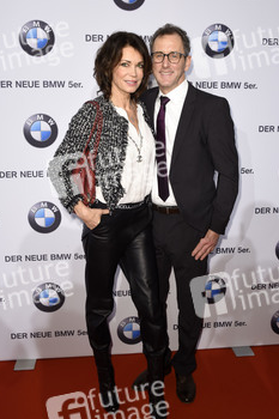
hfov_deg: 41.1
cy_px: 230
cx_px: 142
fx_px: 372
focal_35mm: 32
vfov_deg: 58.6
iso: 800
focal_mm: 28
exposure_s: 1/200
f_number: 5.6
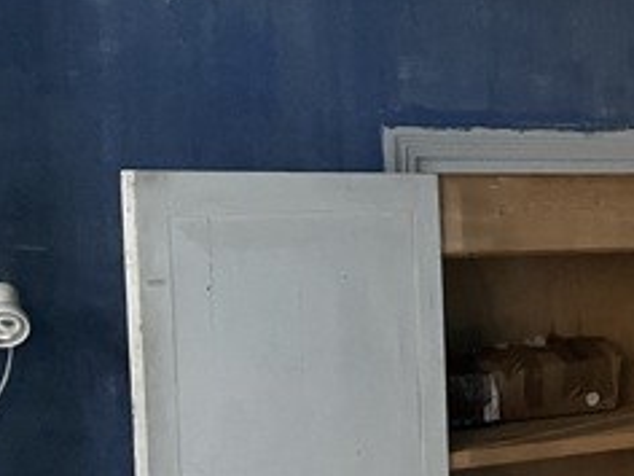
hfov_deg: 20.0
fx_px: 1612
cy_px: 299
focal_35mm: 88
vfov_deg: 16.8
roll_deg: +0.5
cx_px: 870
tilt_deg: -6.6
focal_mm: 5.1
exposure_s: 1/58
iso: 500
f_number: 1.6
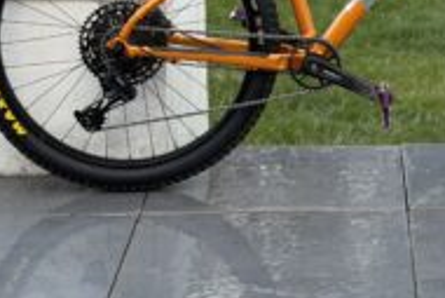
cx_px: 370
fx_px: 1559
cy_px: -47
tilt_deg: -13.5
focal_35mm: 126
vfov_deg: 10.7
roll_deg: -0.2
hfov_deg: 16.1
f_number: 1.78
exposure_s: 1/177
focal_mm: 6.76
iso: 64
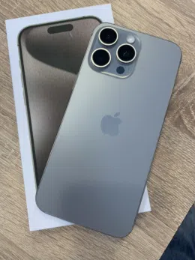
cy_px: 112
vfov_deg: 59.8
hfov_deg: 46.7
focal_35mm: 30
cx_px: 88
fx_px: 225
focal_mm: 4.25
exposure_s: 1/100
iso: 64
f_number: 1.8
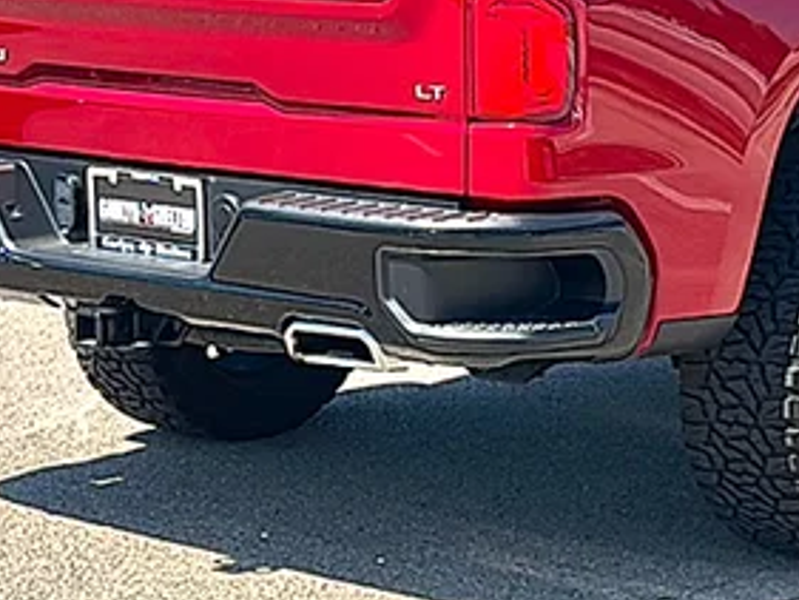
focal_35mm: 97
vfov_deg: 15.1
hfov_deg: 19.8
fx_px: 2240
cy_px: 38
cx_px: 734
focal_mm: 6.86
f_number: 1.78
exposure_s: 1/3268
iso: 80
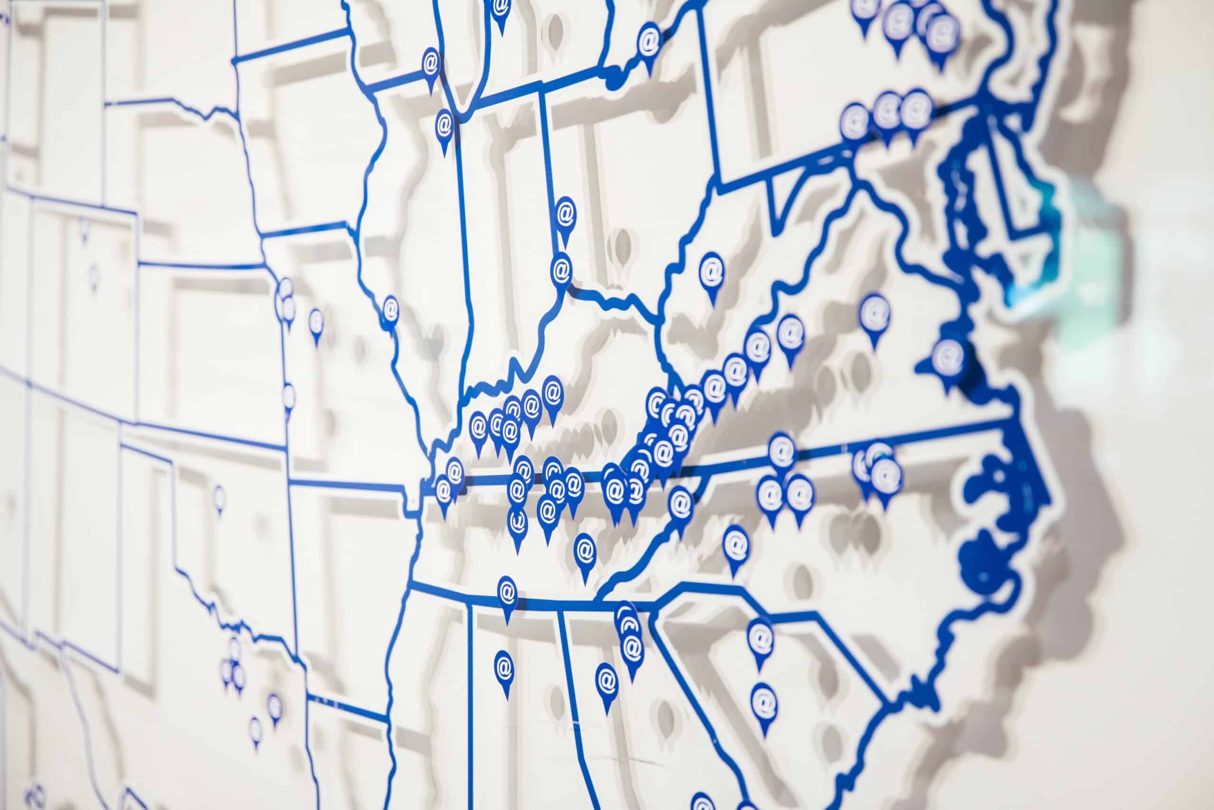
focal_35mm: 58
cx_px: 607
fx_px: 1956
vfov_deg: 23.4
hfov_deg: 34.5
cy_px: 405
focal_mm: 58
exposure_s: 1/160
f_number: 2.8
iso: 500
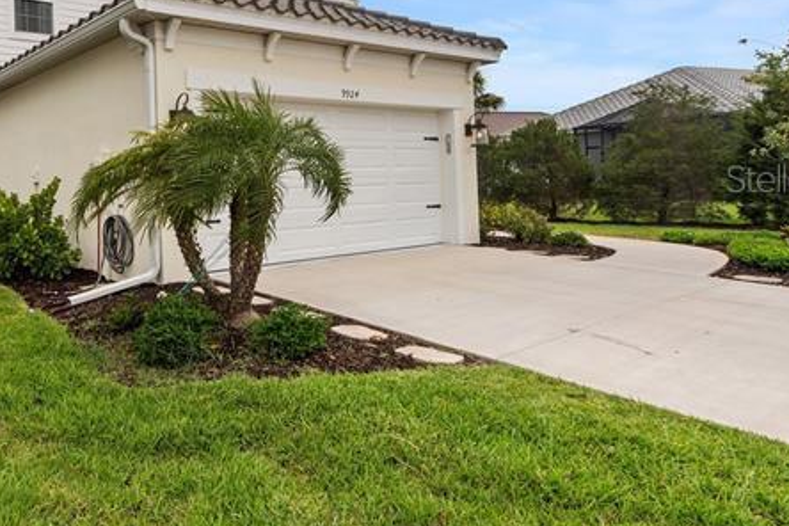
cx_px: 183
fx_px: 592
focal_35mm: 27
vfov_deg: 47.2
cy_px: 179
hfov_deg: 62.9
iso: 100
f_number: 7.1
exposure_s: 1/250
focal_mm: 10
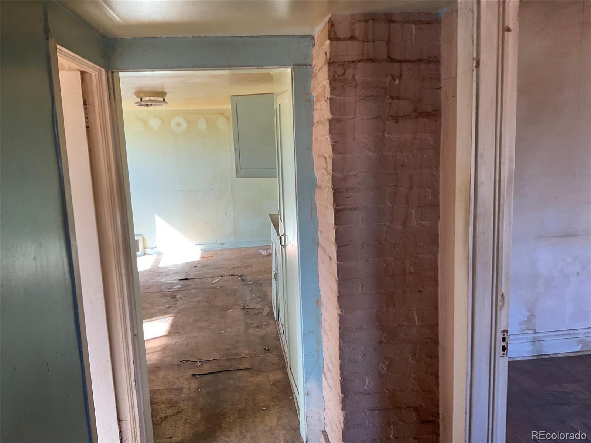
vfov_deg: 48.2
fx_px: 495
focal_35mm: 29
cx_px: 296
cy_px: 222
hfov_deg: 61.7
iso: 64
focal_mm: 3
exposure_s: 1/120
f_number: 1.8
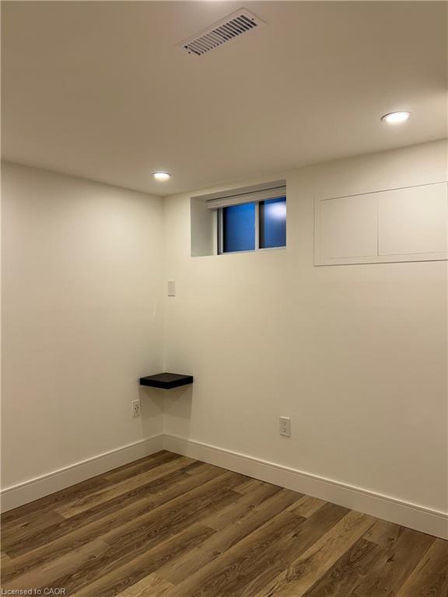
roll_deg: -0.3
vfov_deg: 67.3
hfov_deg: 53.1
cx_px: 224
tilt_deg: -0.4
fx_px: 449
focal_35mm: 26
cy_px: 298
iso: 50
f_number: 1.5
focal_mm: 5.7
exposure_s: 1/120
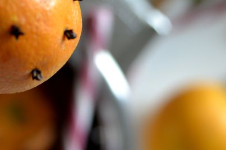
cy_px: 27
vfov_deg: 9.2
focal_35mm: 149
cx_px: 13
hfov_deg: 13.6
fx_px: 935
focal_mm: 50
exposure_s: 1/60
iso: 400
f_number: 2.5
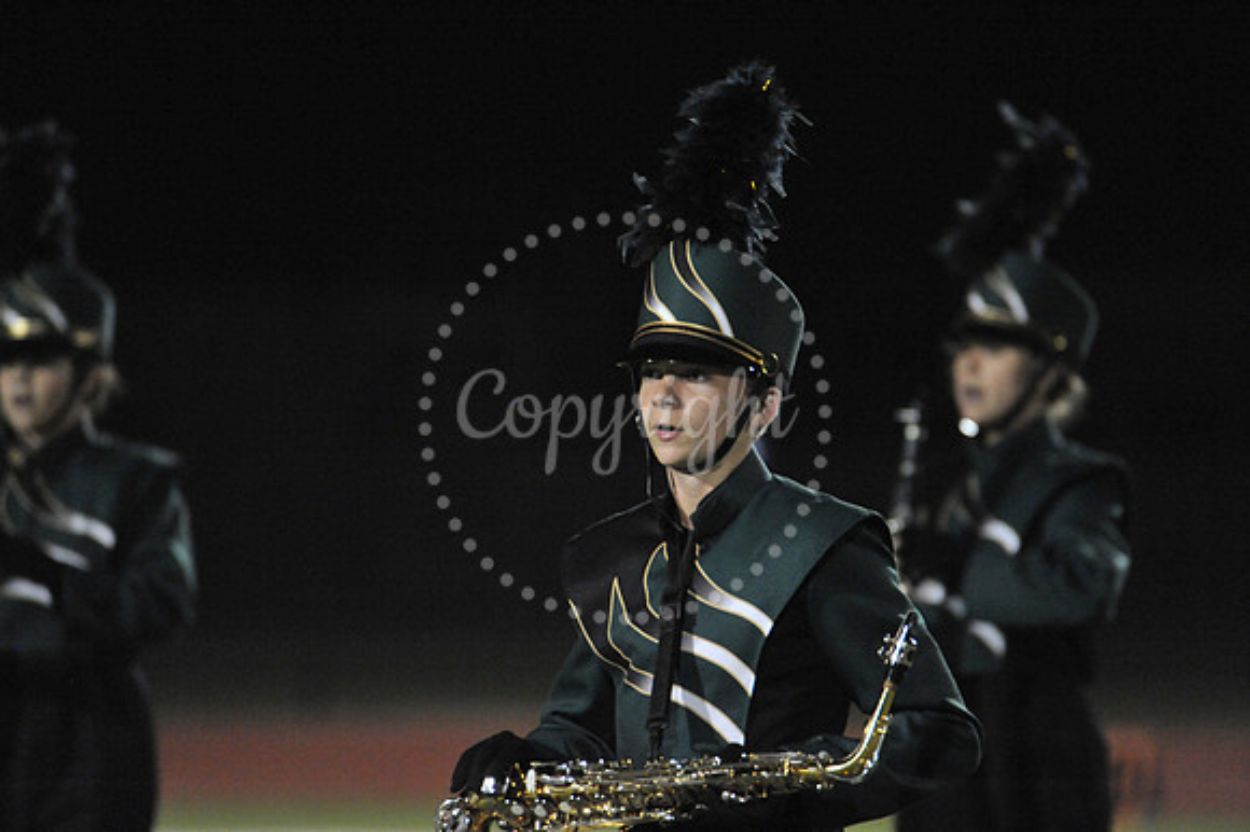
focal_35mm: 600
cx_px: 625
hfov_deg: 3.4
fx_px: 20821
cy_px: 416
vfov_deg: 2.3
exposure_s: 1/160
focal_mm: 600
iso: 6400
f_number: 6.3
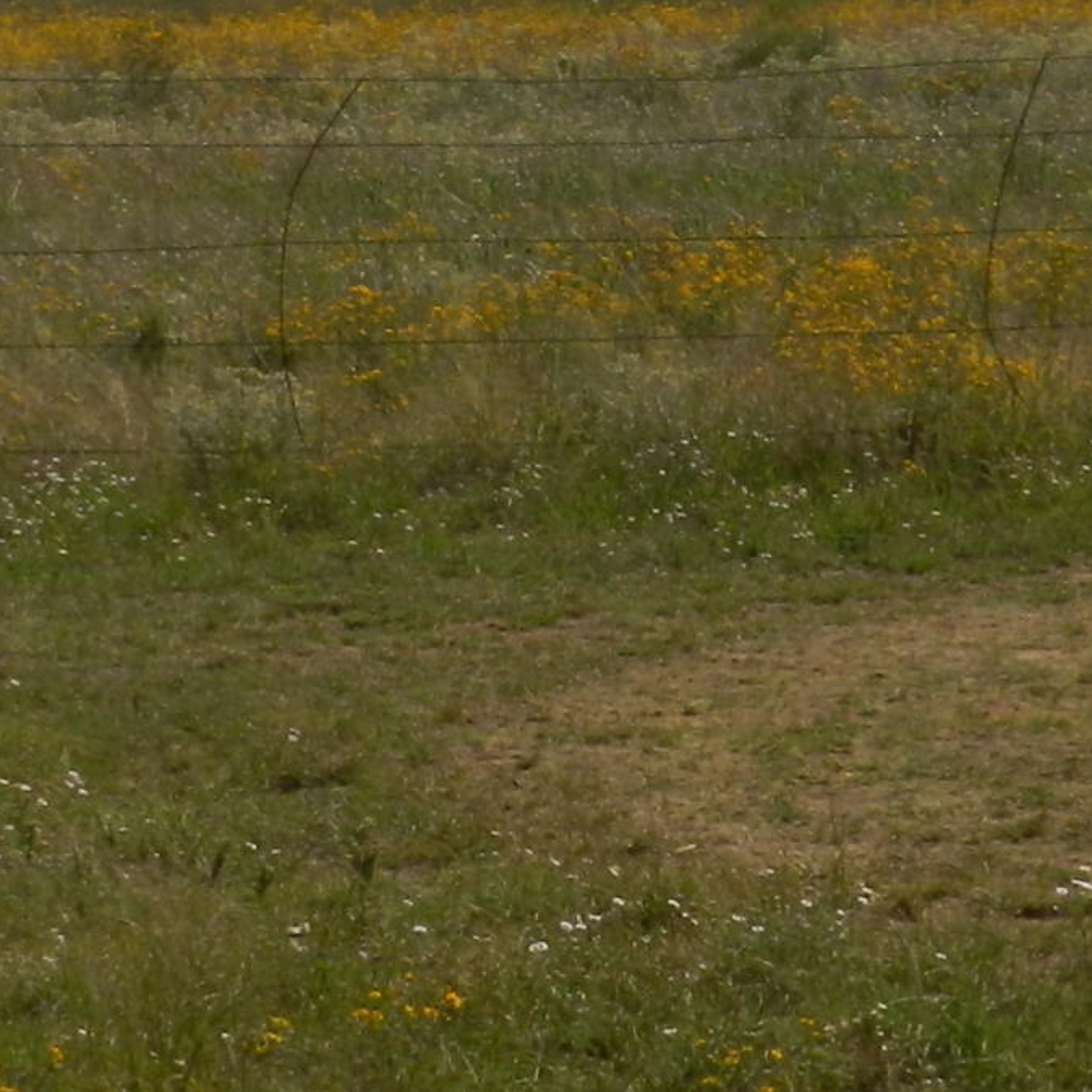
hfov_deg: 5.9
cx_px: 557
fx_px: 10671
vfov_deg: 5.8
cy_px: -70
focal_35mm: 299
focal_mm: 13.5
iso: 160
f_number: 5
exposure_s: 1/1250
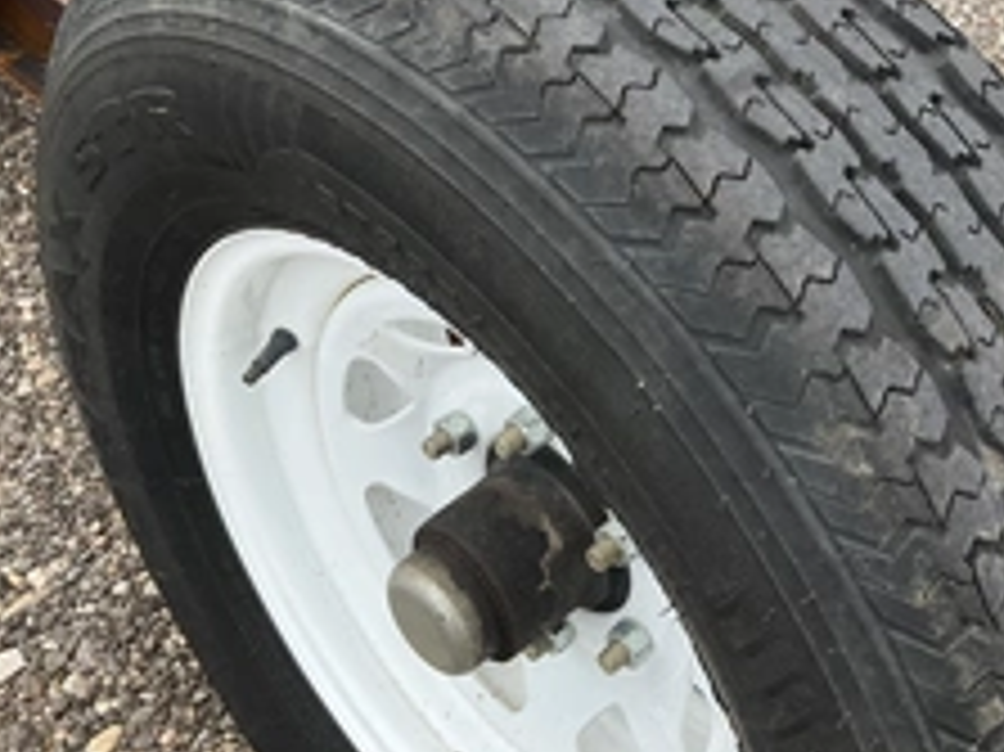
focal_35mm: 52
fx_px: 1507
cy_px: 180
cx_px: 720
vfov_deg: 27.6
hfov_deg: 36.2
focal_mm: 3
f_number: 1.8
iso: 25
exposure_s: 1/545
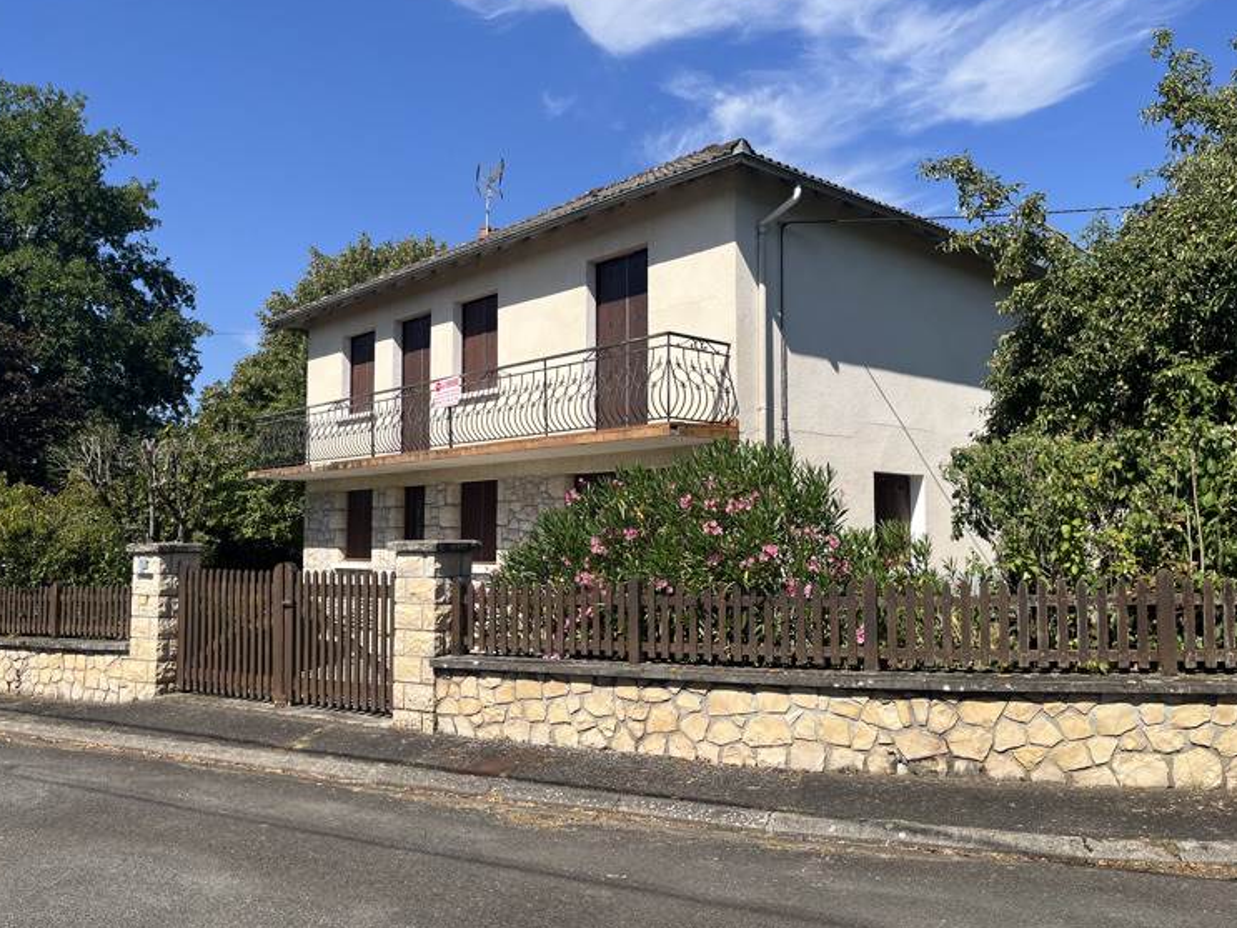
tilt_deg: +3.9
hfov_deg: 63.4
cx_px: 644
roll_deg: +0.8
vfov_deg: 49.7
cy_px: 475
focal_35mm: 28
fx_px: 1000
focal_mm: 5.1
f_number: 1.6
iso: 50
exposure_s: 1/3876
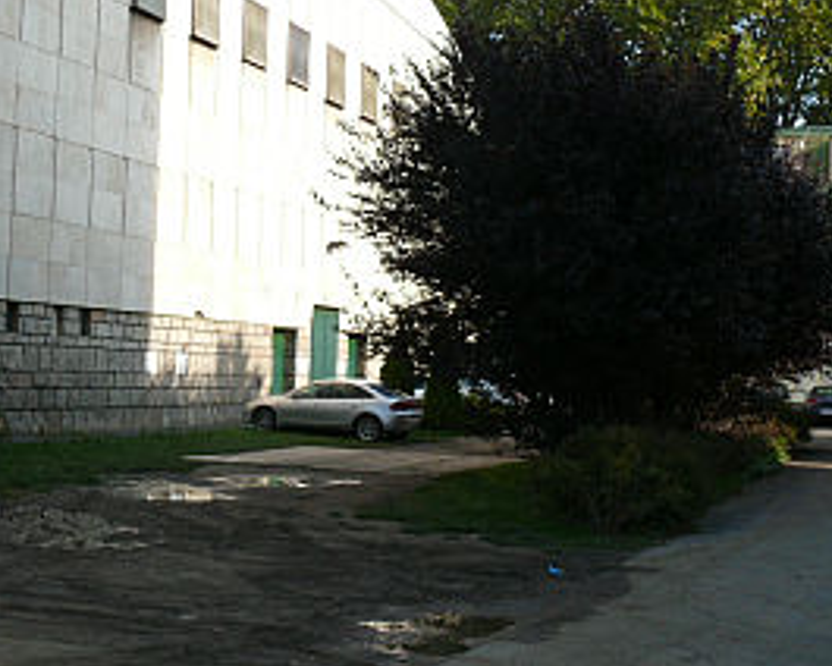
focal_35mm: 58
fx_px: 1428
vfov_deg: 26.2
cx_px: 242
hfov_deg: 32.1
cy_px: 346
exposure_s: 1/200
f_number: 5.6
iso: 100
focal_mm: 7.4
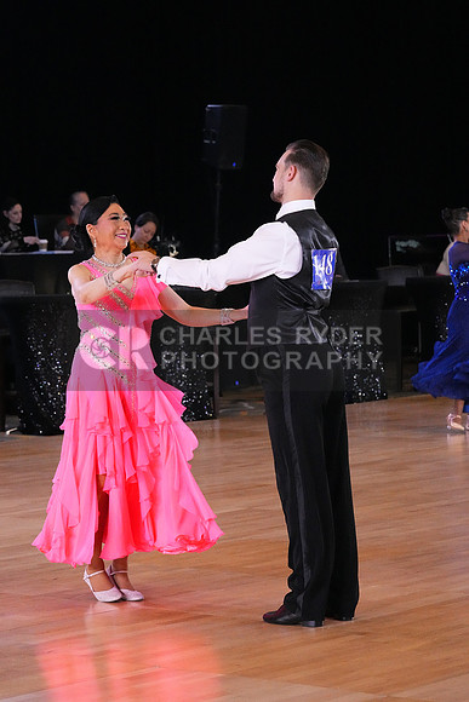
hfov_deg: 11.2
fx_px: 2402
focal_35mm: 123
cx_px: 234
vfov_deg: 16.6
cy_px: 351
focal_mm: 123
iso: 16000
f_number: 7.1
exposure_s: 1/400
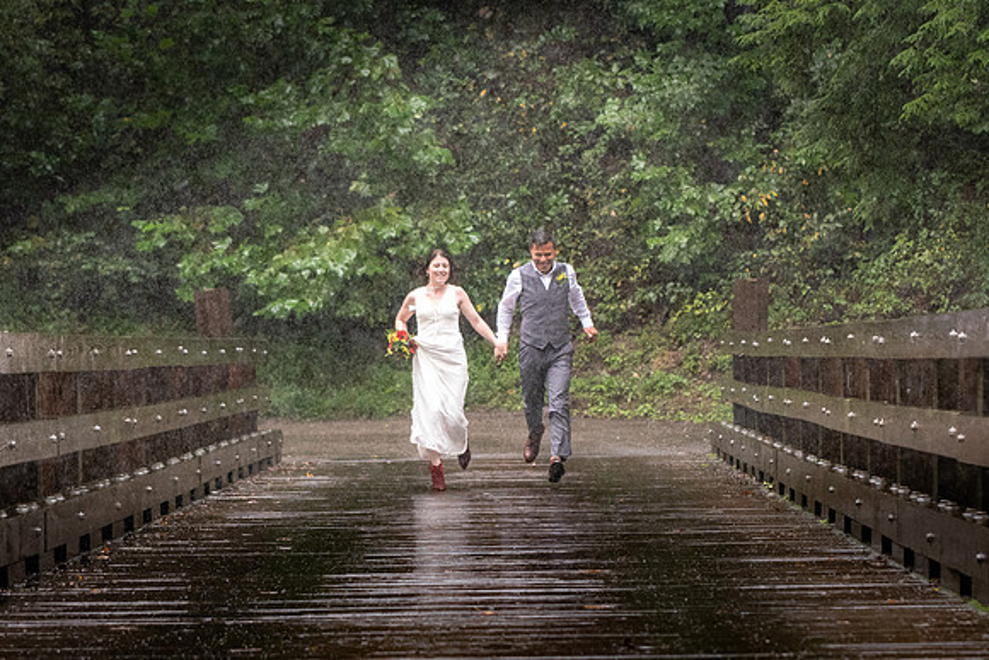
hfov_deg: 13.1
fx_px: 4309
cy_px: 430
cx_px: 630
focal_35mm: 157
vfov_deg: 8.8
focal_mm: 80
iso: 4000
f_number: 3.5
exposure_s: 1/800
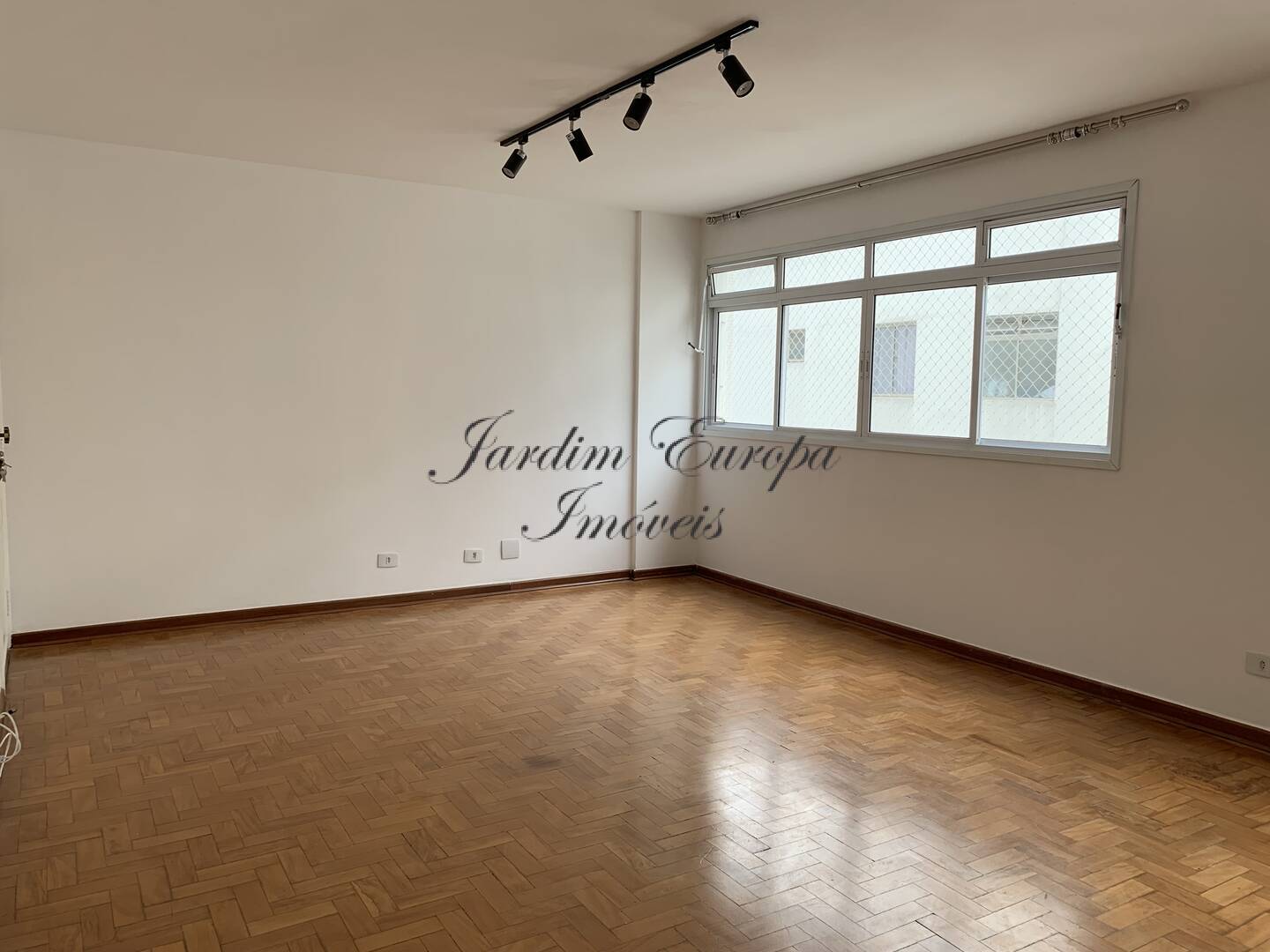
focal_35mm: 26
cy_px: 476
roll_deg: -0.9
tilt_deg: -6.5
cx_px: 635
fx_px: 954
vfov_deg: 53.1
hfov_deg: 67.3
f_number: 1.8
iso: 25
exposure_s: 1/122
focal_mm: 4.25
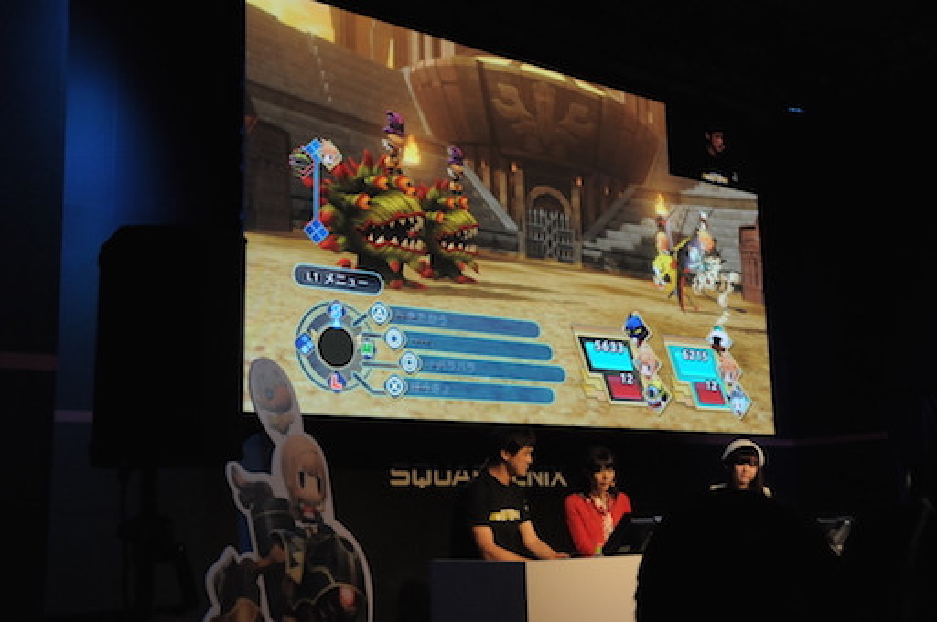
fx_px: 1092
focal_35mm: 42
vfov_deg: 31.8
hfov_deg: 46.5
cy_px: 311
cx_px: 468
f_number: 14
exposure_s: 1/60
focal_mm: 28
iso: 1600
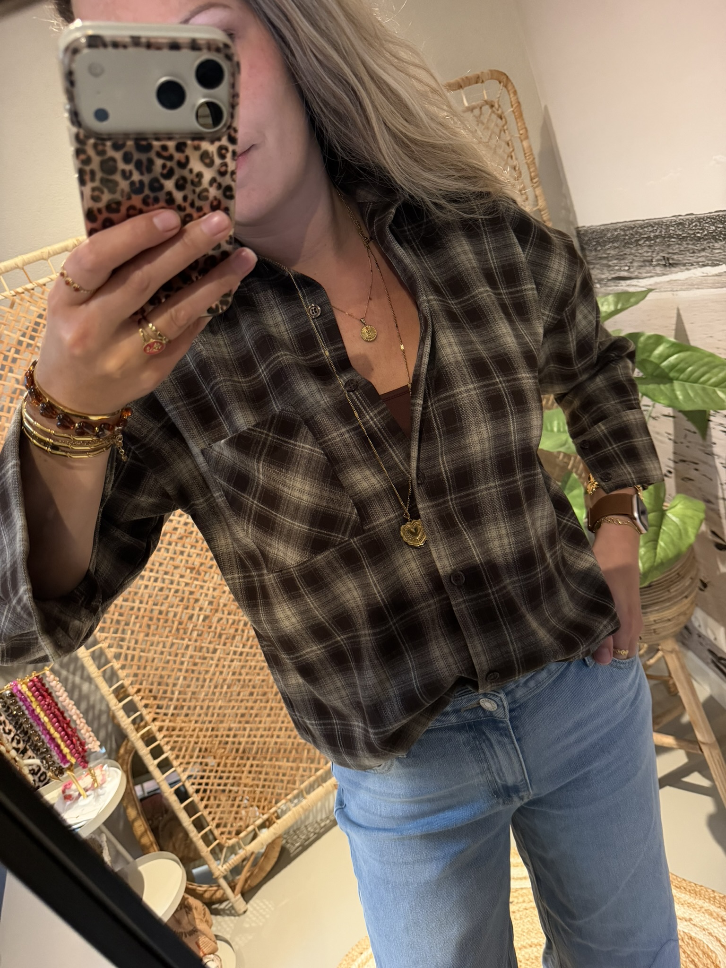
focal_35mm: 24
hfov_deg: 56.8
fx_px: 671
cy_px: 484
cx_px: 363
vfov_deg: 71.6
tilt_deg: -42.5
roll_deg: +21.5
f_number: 1.78
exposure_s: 1/33
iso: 640
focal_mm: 6.76
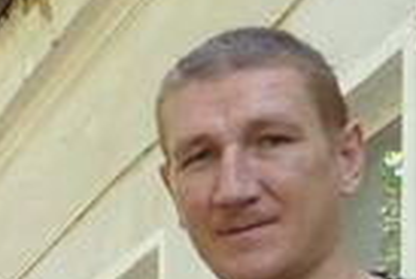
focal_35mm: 224
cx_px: -565
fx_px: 2594
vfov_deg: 6.0
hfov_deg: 8.4
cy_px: 625
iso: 80
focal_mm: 6.7
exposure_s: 1/100
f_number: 3.2
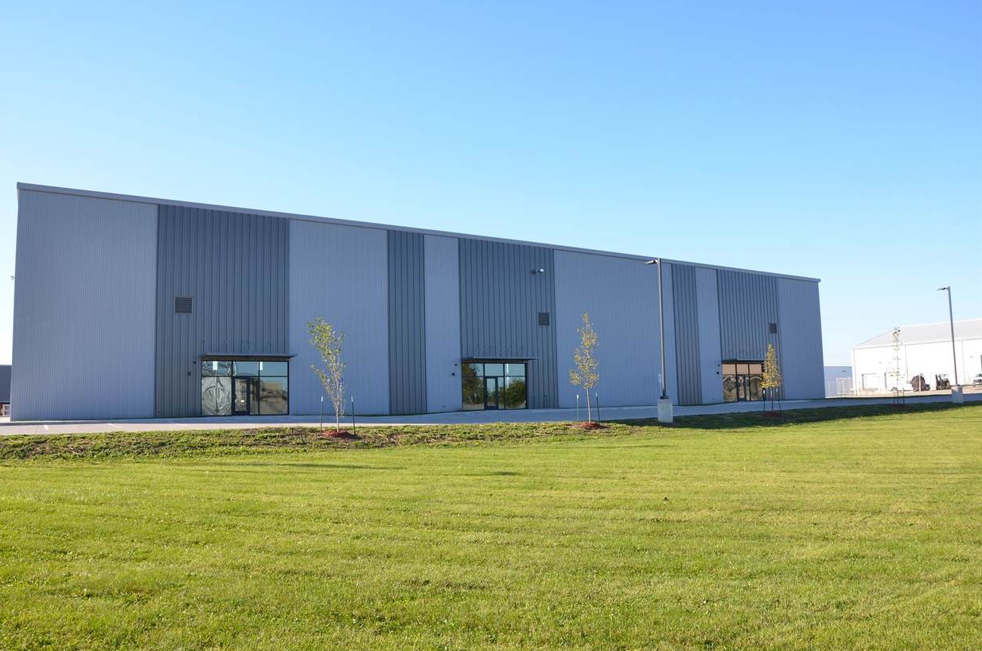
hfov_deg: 65.6
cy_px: 321
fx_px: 762
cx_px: 478
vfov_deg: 46.2
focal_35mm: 28
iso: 200
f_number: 8
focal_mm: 18
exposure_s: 1/250
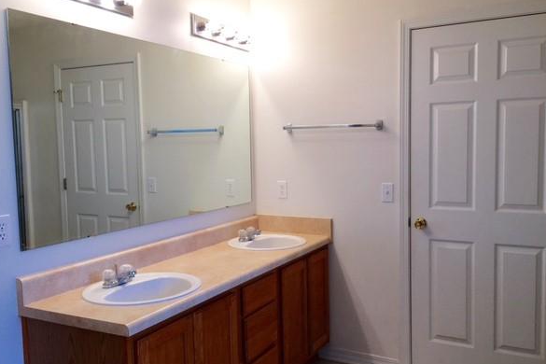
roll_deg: +1.1
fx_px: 500
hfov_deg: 57.2
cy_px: 191
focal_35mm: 33
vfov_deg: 40.0
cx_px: 285
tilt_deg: -4.6
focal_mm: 4.15
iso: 32
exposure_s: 1/60
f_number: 2.2
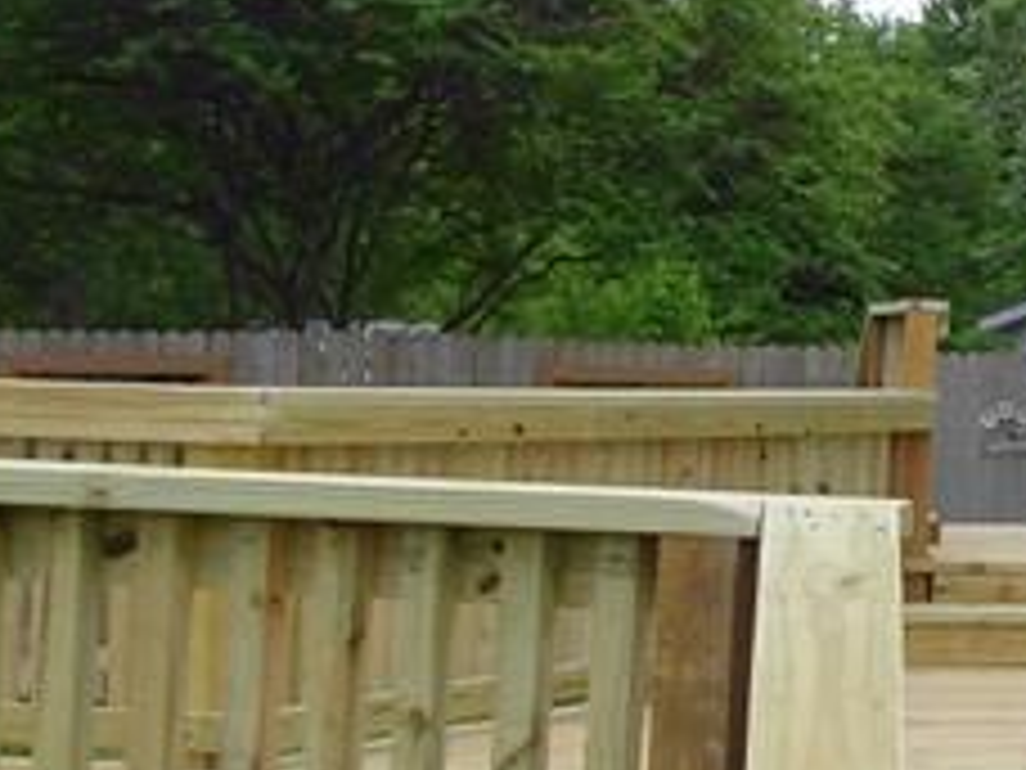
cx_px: 1958
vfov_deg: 13.7
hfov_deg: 15.2
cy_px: 387
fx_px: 3201
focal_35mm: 108
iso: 80
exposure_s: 1/500
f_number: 3.5
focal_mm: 4.1
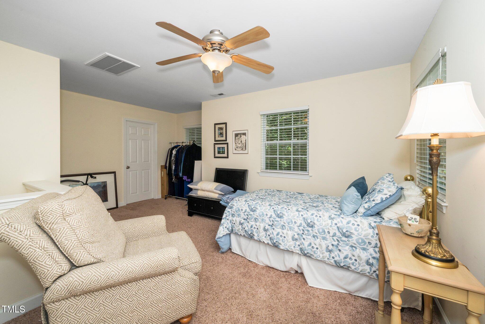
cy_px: 162
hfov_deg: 104.3
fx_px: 189
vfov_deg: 81.2
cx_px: 242
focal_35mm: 14
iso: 640
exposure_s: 1/40
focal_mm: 14
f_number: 11
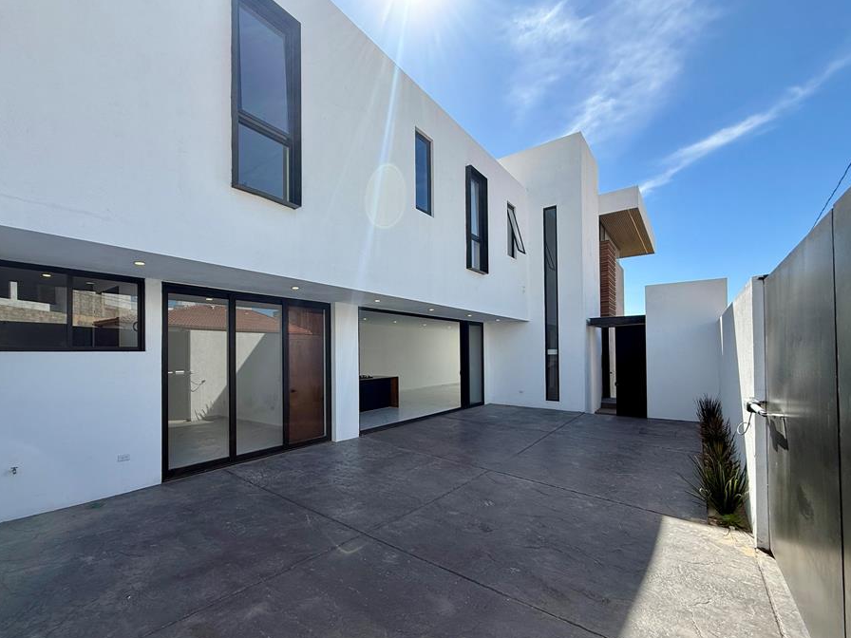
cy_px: 347
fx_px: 393
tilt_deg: +0.0
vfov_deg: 77.9
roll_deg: +0.2
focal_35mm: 16
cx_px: 373
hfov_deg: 94.0
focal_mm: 2.22
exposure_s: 1/1167
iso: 50
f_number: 2.2
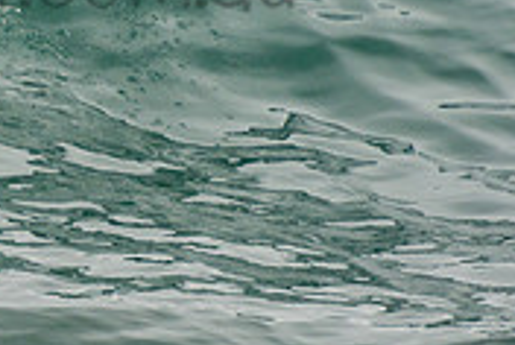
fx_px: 28301
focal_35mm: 1975
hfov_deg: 1.0
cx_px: -15
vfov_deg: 0.7
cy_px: -60
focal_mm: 400
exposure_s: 1/1250
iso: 320
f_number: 5.6
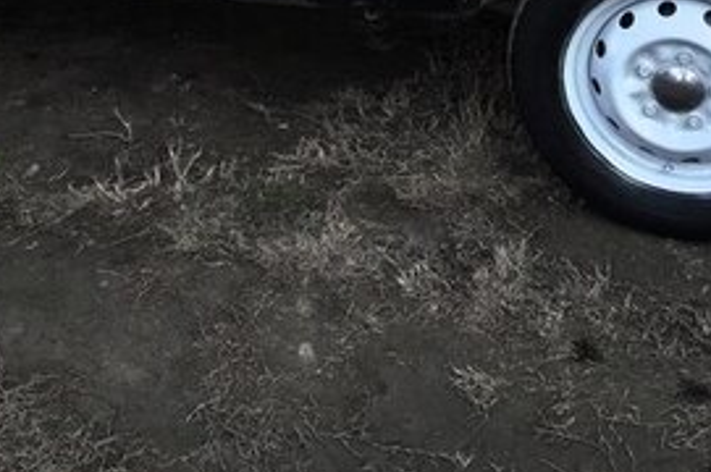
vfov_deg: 17.9
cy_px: -140
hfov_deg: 28.5
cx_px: 325
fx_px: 1401
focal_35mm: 71
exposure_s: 1/387
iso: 40
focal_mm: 3.7
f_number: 1.9
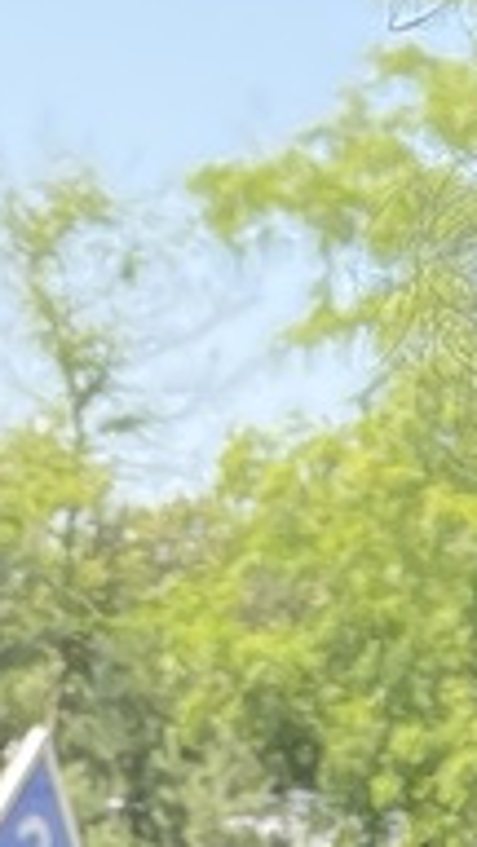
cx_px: 539
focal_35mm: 174
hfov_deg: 6.9
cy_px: -313
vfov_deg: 12.0
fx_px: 3912
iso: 80
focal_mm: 2.71
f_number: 1.9
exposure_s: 1/196
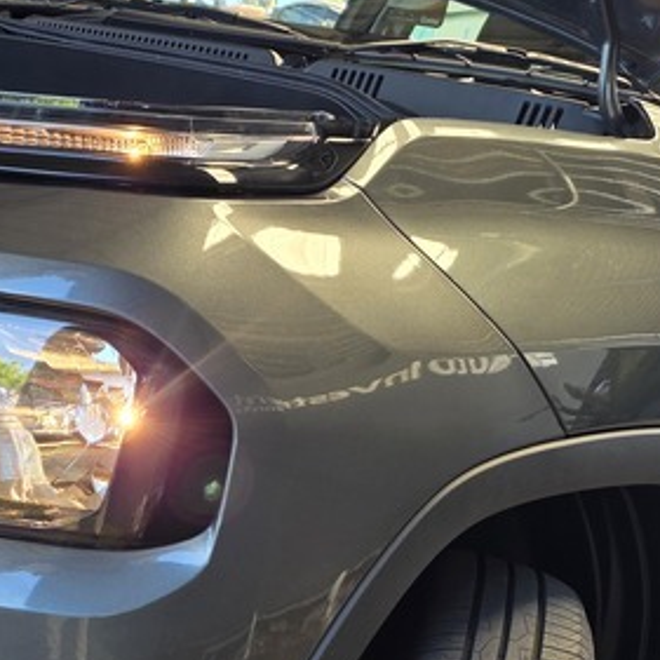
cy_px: 467
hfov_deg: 23.1
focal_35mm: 74
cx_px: 169
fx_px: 1596
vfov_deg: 23.2
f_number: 1.7
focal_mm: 6.25
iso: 64
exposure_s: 1/180
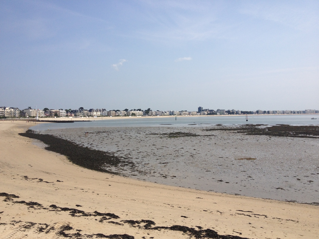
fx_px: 323
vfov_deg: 40.7
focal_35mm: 35
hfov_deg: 52.6
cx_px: 160
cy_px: 120
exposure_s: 1/3067
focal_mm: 4.28
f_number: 2.4
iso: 50
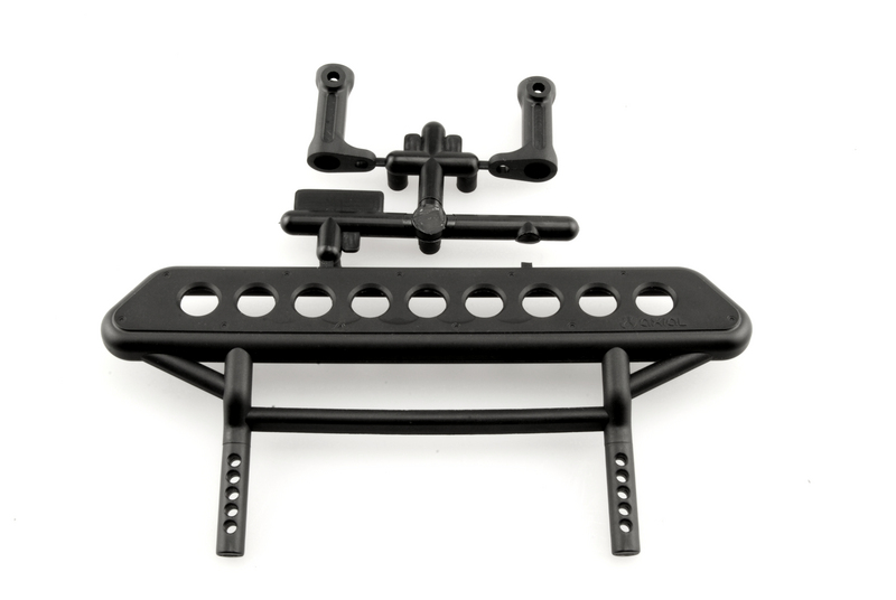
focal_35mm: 60
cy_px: 300
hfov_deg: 33.4
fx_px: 1496
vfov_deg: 22.7
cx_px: 448
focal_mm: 40
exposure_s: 1.6
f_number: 32
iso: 100
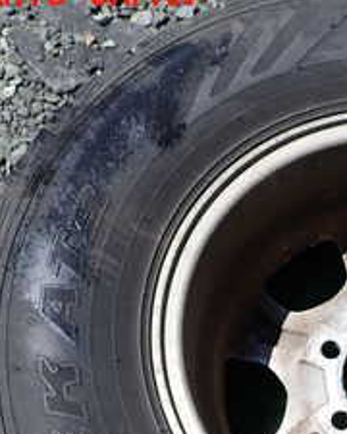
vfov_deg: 27.9
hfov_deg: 21.7
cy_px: 403
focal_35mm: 65
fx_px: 834
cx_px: 422
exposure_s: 1/160
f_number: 8
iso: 100
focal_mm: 4.5
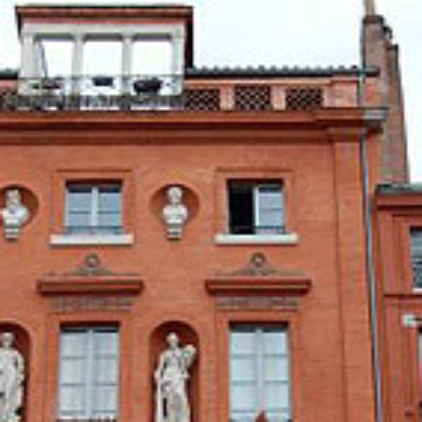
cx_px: 238
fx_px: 1338
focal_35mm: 97
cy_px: 374
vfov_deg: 17.7
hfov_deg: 17.9
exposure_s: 1/160
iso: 200
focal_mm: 24
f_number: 6.3
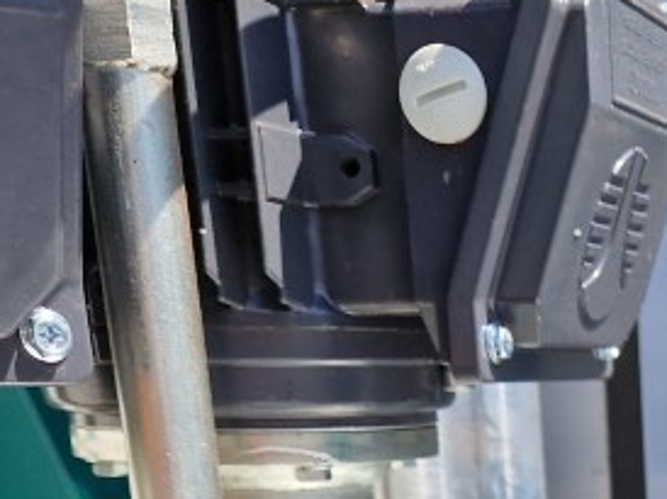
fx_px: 1656
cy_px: 862
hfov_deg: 19.8
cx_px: 1000
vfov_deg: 15.1
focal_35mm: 86
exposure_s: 1/906
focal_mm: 5.4
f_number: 1.8
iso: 50
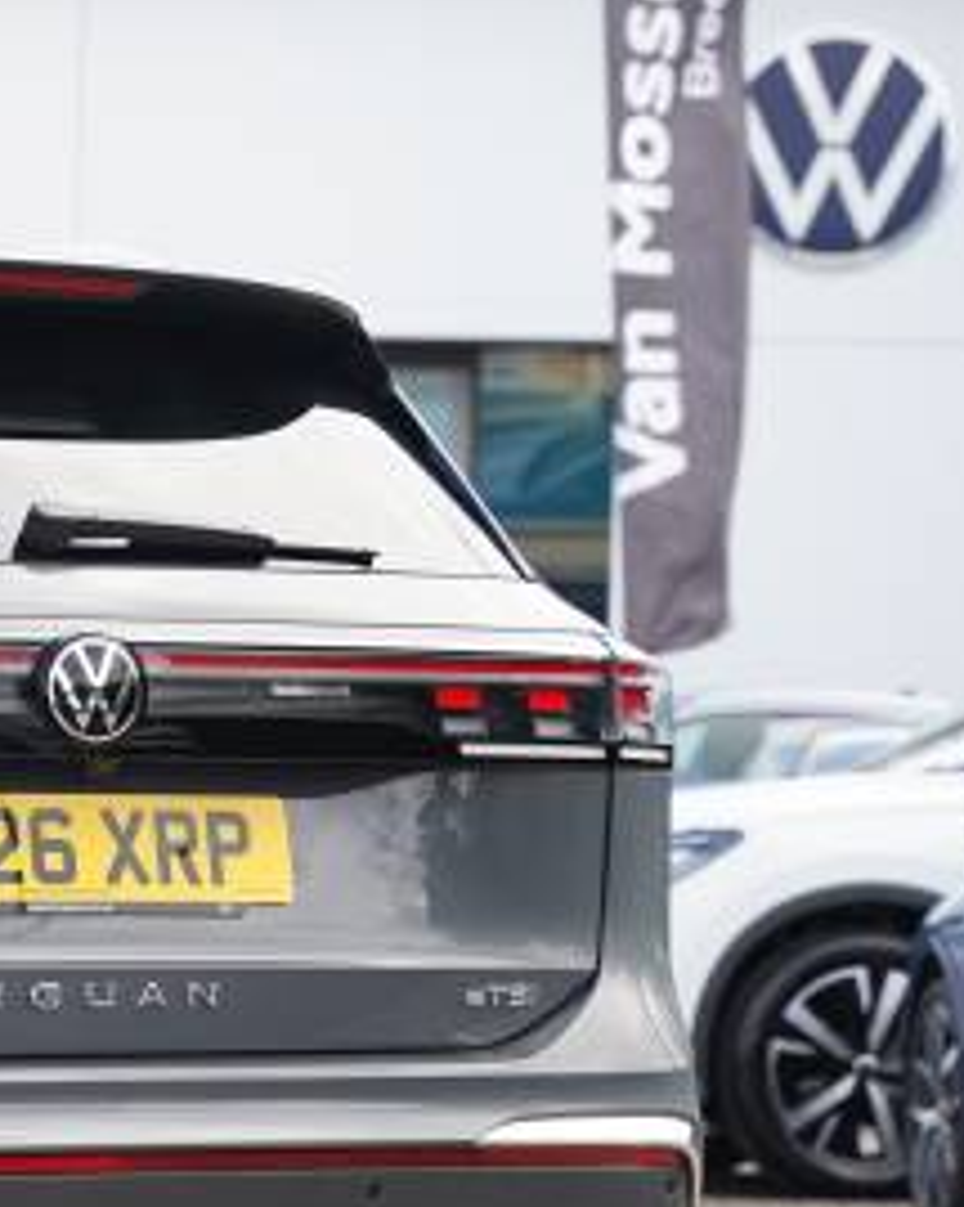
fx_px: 5238
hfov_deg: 10.2
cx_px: -368
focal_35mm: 147
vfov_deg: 13.1
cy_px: 857
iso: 100
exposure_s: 1/80
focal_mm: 65.8
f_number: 4
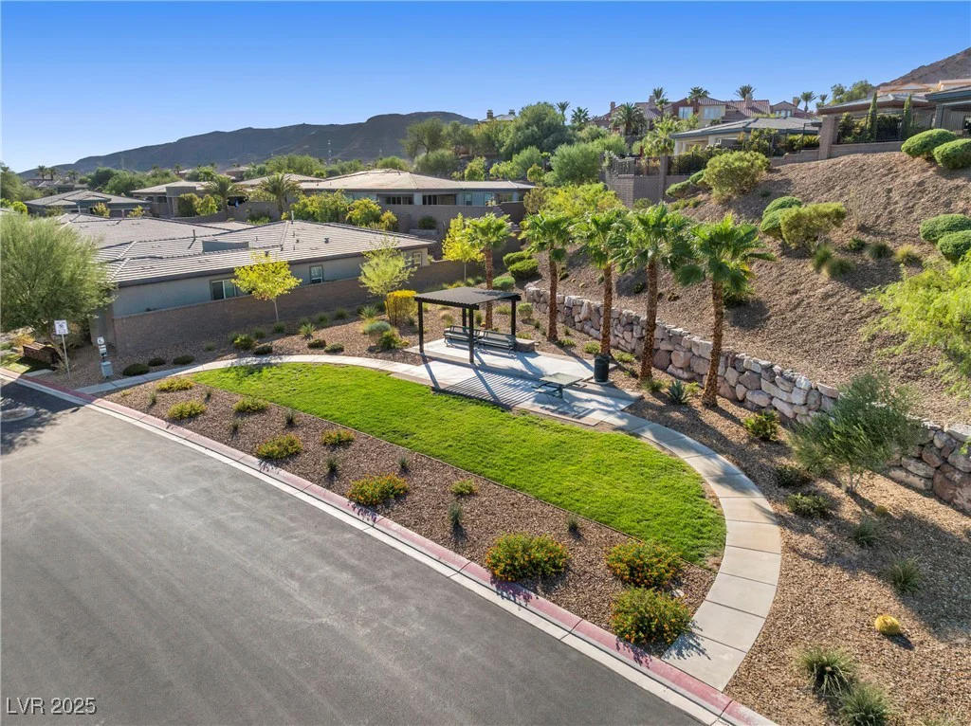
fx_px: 673
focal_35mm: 24
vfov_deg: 56.7
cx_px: 486
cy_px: 363
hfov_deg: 71.6
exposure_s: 1/500
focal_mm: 12.29
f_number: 2.8
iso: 210
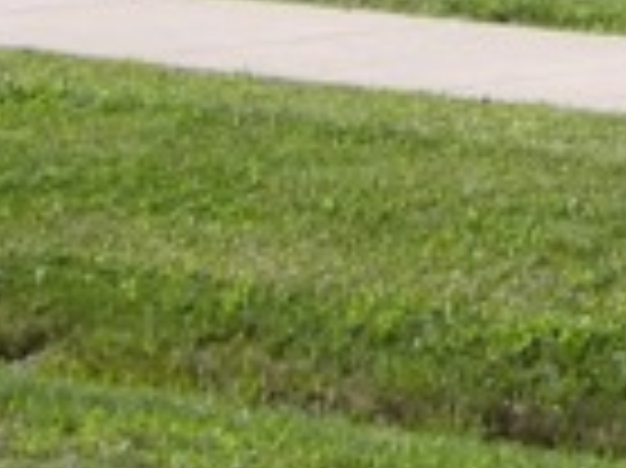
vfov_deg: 3.8
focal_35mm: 365
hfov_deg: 5.3
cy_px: -1334
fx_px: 6595
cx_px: 1153
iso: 64
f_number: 3.1
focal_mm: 9.6
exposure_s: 1/640
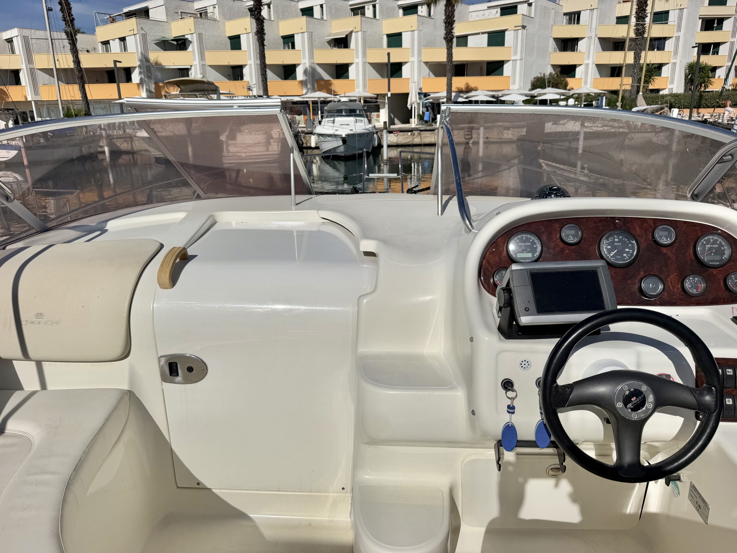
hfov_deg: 71.6
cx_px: 368
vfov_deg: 56.8
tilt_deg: -15.5
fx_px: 511
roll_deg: +1.3
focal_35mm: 24
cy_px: 276
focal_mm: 6.76
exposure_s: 1/32258
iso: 80
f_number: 1.78
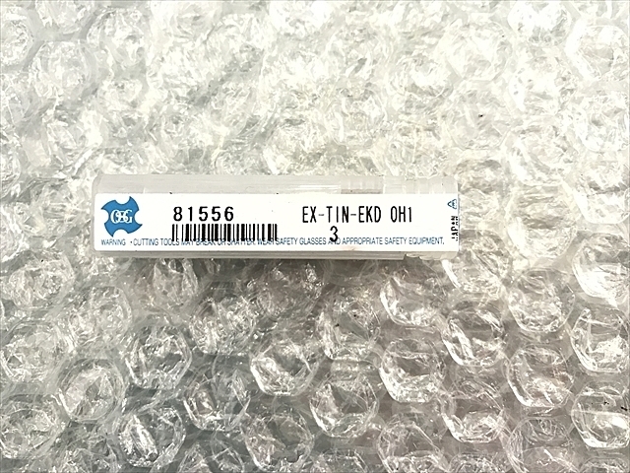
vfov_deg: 49.7
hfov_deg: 63.4
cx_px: 315
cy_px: 236
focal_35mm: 28
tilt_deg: -83.8
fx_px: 510
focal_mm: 3.99
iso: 32
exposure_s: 1/33
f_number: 1.8
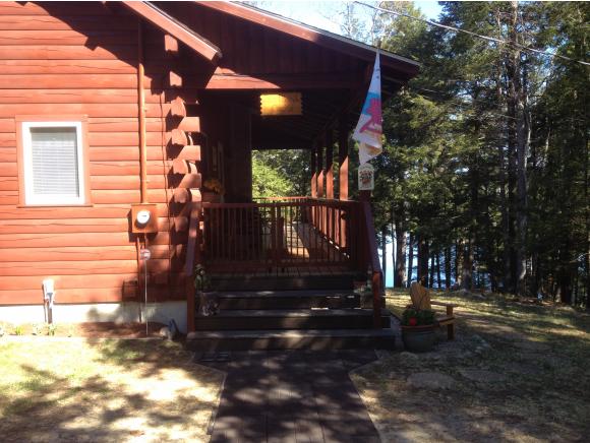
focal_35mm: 35
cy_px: 222
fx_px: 597
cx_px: 295
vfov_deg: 40.8
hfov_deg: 52.6
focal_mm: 4.28
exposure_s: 1/237
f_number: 2.4
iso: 50
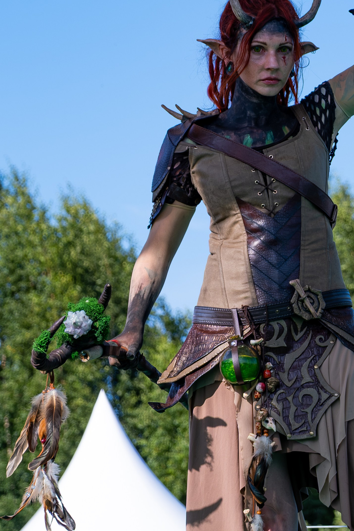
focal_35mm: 237
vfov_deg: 8.7
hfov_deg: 5.8
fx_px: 3496
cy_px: 194
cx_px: 472
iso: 160
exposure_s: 1/1000
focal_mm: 55
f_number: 4.5
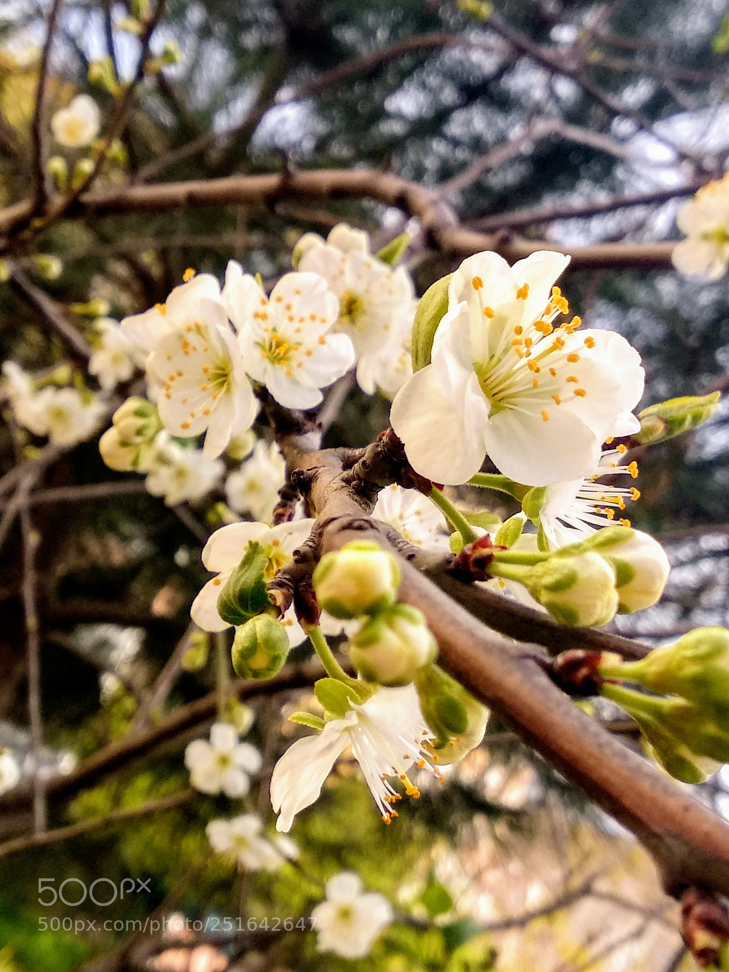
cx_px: 364
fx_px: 730
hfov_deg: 53.1
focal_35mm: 26
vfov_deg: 67.3
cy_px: 486
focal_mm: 3.81
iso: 100
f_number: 2.2
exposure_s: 1/656
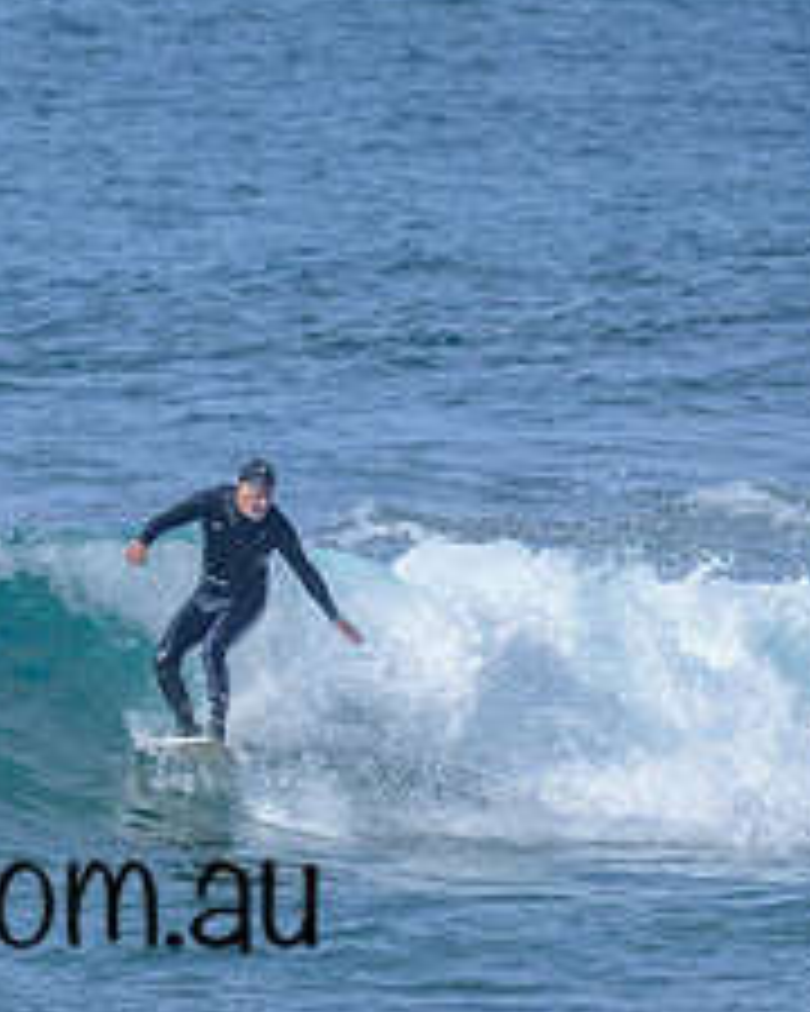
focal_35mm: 2661
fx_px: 79740
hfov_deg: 0.6
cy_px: 696
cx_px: -87
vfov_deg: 0.7
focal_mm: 800
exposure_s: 1/2000
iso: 220
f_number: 6.3
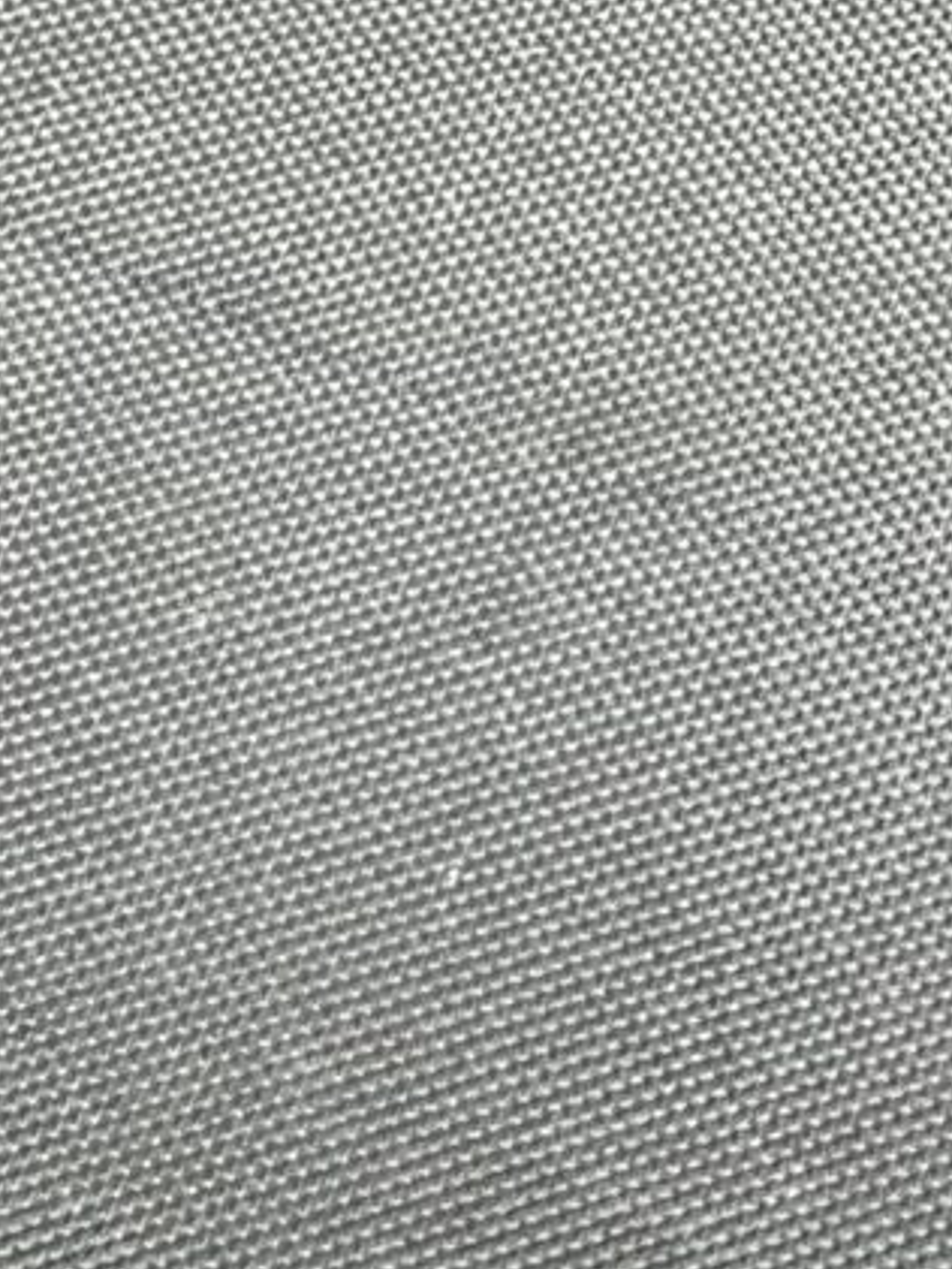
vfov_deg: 11.6
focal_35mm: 146
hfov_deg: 9.4
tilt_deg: -55.4
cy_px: -1552
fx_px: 5351
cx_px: 2061
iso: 100
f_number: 2.2
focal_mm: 2.22
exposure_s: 1/120
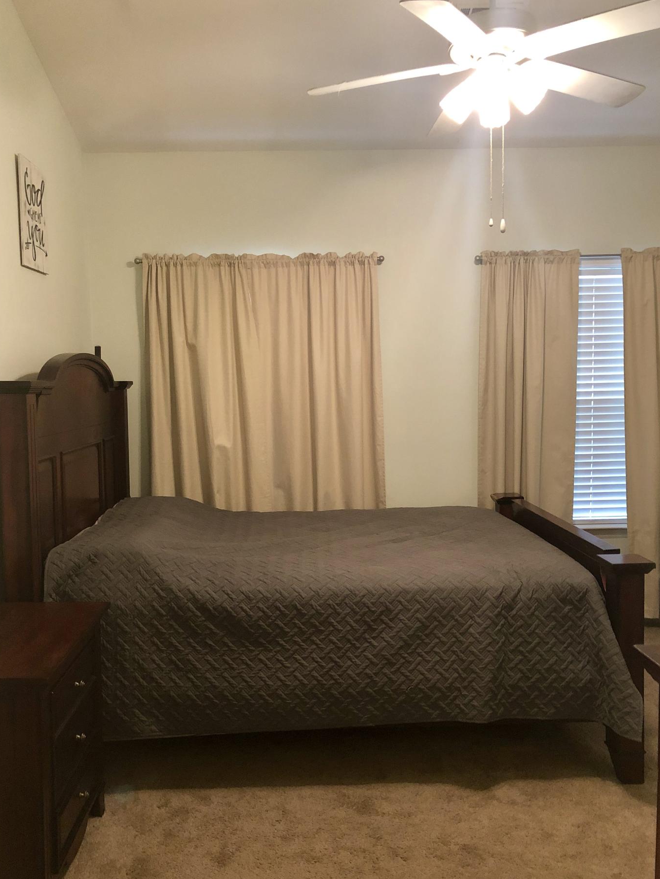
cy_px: 446
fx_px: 788
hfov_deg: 45.4
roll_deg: +2.4
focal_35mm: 31
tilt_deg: -4.6
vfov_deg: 58.3
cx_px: 312
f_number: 1.8
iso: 100
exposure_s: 1/15
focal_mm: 3.99
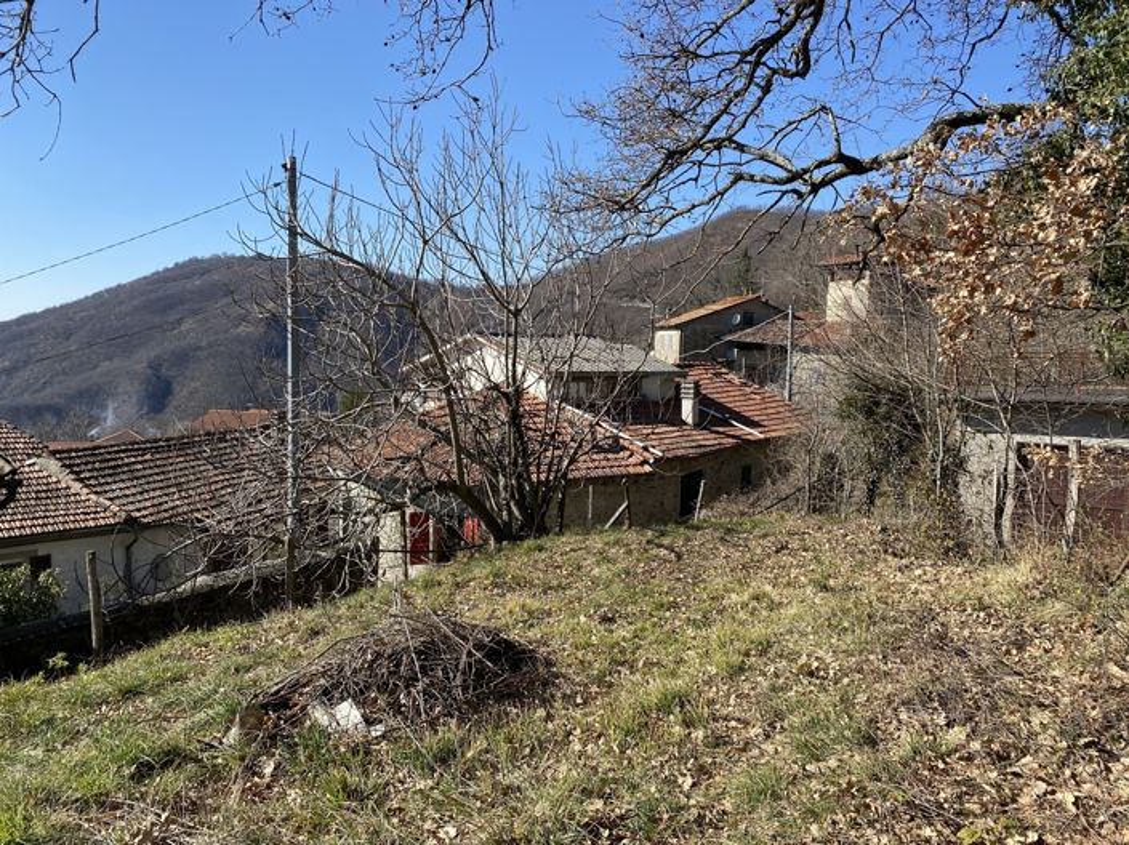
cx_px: 564
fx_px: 848
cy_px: 422
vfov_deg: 53.0
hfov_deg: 67.3
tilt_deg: -5.3
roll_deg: +0.0
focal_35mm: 26
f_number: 1.8
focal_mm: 4.25
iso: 32
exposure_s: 1/1996
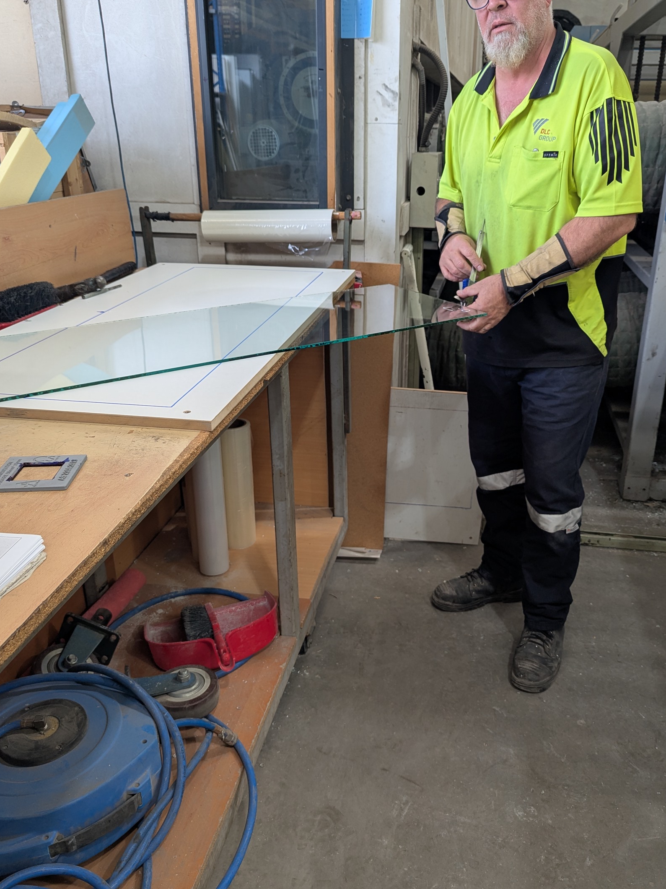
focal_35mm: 29
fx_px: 744
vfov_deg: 61.7
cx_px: 376
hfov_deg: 48.1
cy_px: 433
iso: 51
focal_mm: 6.81
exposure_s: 1/69.3
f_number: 1.85
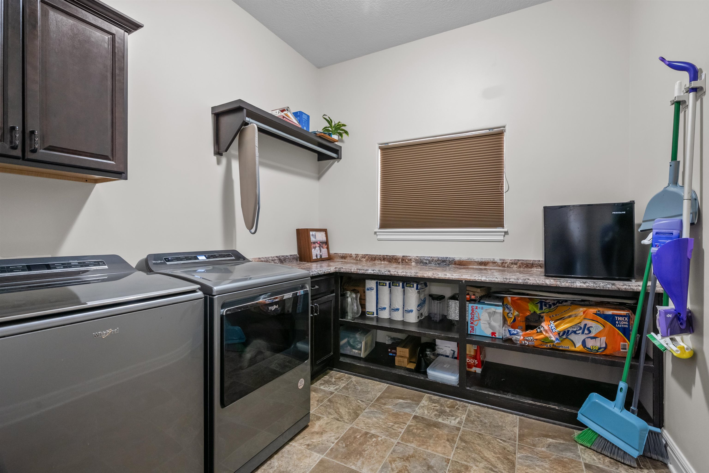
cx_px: 354
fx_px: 315
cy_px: 236
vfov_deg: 73.7
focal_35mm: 16
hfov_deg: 96.7
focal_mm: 16
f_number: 8
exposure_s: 1/4
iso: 400
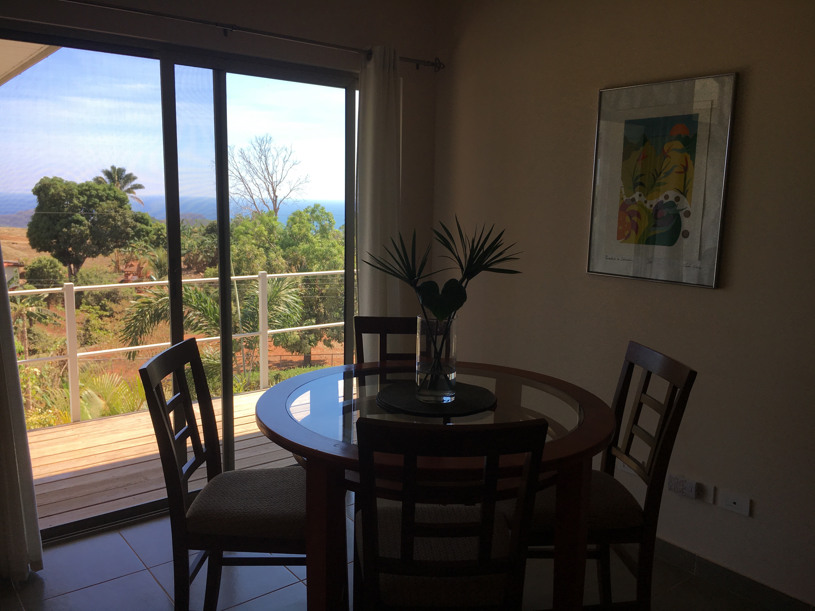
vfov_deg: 48.2
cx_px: 408
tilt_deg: -9.4
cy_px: 306
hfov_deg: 61.7
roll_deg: -0.2
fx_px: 683
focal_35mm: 29
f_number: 2.2
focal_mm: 4.15
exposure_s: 1/499
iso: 25
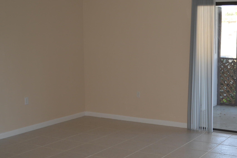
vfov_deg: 23.4
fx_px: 382
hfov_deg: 33.9
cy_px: 85
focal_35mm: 58
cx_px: 173
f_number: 4
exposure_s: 1/125
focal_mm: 22
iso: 220
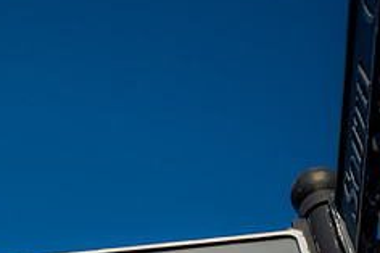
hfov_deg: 23.0
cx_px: 37
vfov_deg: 15.4
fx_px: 907
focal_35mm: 86
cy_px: 288
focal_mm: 35
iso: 250
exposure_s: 1/2500
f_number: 3.5
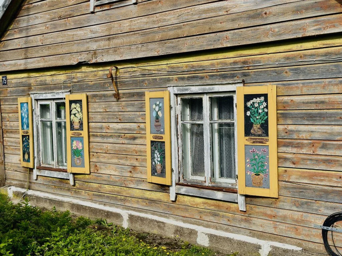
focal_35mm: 48
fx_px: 474
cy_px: 128
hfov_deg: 39.7
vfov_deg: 30.3
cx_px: 171
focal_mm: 6.86
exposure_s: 1/4566
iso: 80
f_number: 1.78
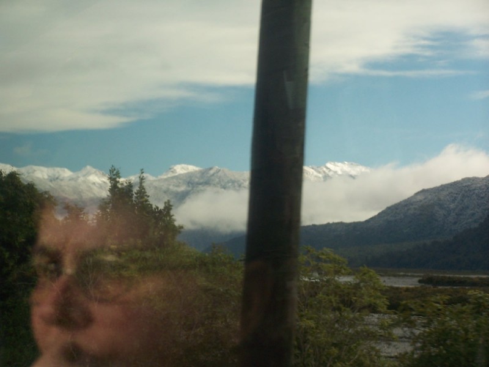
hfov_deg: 16.8
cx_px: 244
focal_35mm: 117
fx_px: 1653
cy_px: 184
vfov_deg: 12.7
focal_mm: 19.4
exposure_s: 1/250
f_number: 3.2
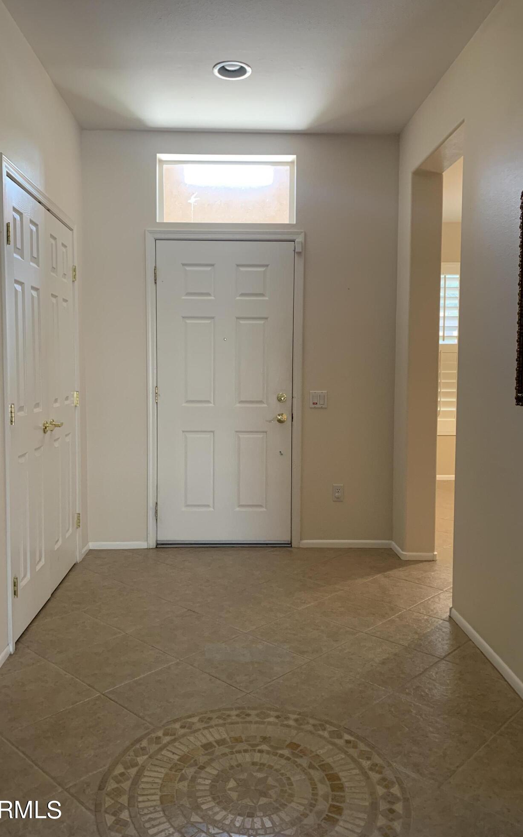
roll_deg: -0.4
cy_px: 417
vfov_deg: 66.5
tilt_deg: -3.4
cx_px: 238
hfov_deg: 44.5
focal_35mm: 28
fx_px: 639
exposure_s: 1/60
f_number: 1.8
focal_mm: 4.25
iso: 160
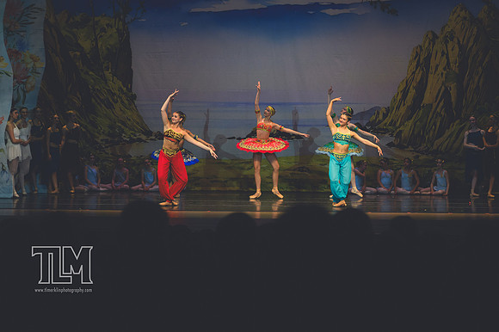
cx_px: 250
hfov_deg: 17.1
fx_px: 1662
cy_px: 166
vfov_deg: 11.4
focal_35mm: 120
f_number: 2.8
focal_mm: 80
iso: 800
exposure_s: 1/500
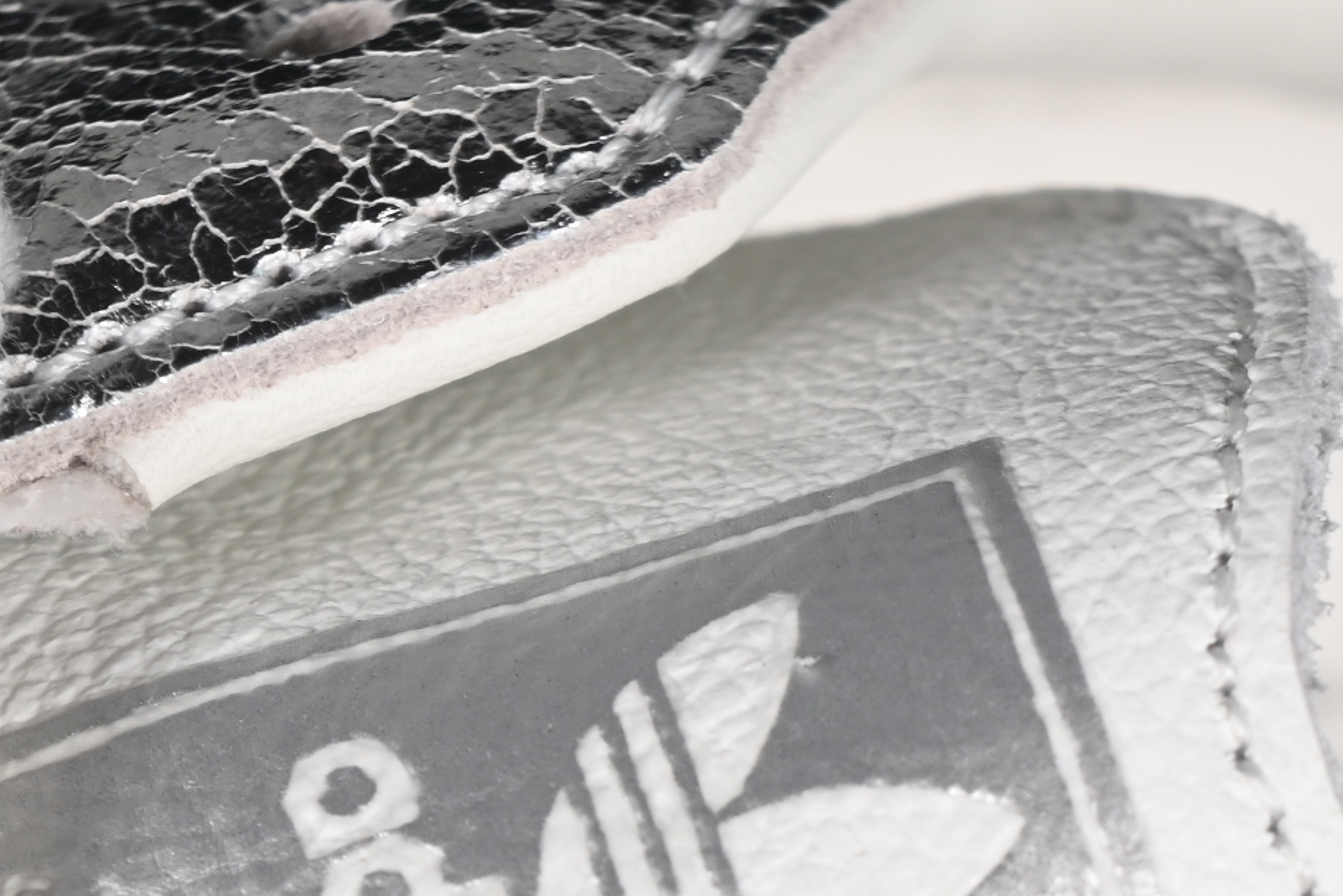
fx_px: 8506
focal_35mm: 228
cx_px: 586
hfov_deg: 9.0
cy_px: 1084
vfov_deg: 6.0
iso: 160
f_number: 7.1
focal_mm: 50
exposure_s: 1/80
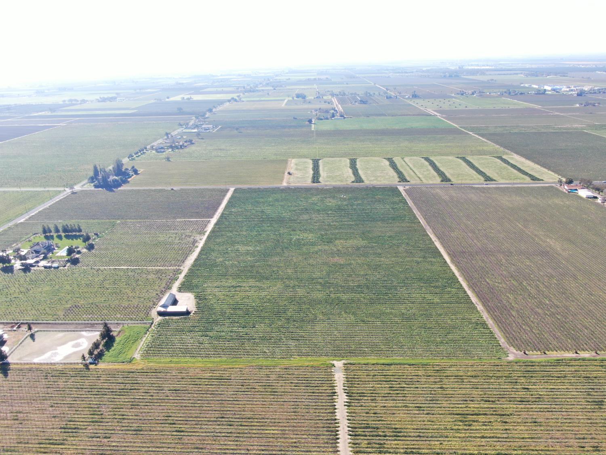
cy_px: 228
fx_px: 420
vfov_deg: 56.8
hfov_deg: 71.6
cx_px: 303
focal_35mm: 24
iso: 100
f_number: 2.8
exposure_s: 1/400
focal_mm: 4.39
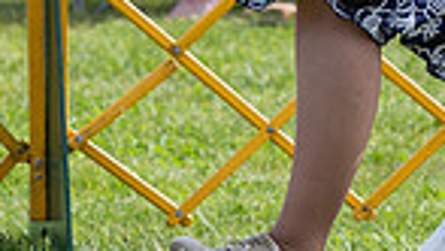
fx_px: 10606
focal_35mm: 898
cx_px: 496
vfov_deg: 1.4
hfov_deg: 2.4
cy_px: -239
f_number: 5.6
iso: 320
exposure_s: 1/1250
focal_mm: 165
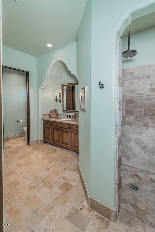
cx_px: 78
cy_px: 116
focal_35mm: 16
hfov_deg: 73.7
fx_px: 103
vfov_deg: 96.7
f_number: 8
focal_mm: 16
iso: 1000
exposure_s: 1/20
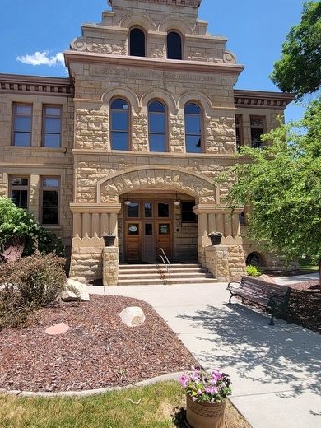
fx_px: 247
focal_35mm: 20
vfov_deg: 81.7
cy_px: 212
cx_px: 132
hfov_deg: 65.5
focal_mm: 2.2
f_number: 2.2
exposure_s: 1/1087
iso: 50
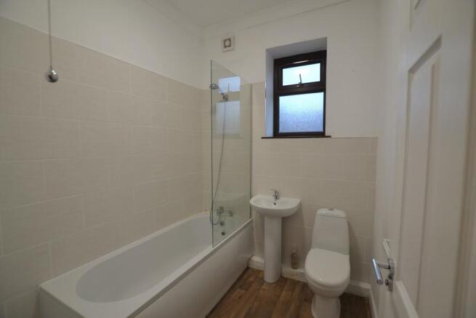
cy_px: 159
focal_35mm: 15
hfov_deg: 100.4
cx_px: 238
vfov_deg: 77.4
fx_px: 198
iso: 400
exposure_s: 1/100
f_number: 3.5
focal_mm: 10
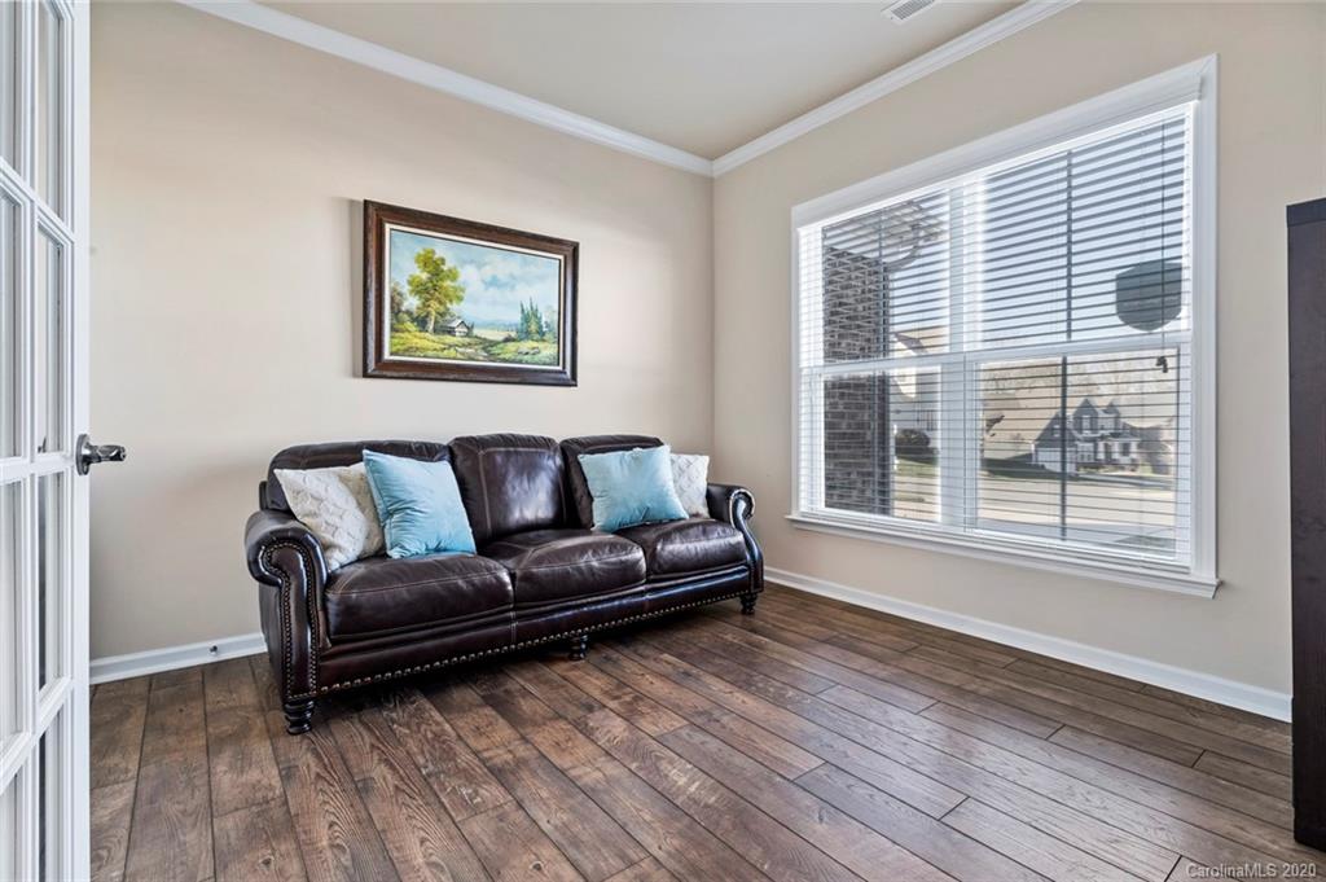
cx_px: 663
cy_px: 441
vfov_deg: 73.7
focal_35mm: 16
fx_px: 589
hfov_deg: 96.8
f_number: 11
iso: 200
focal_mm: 16
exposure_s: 1
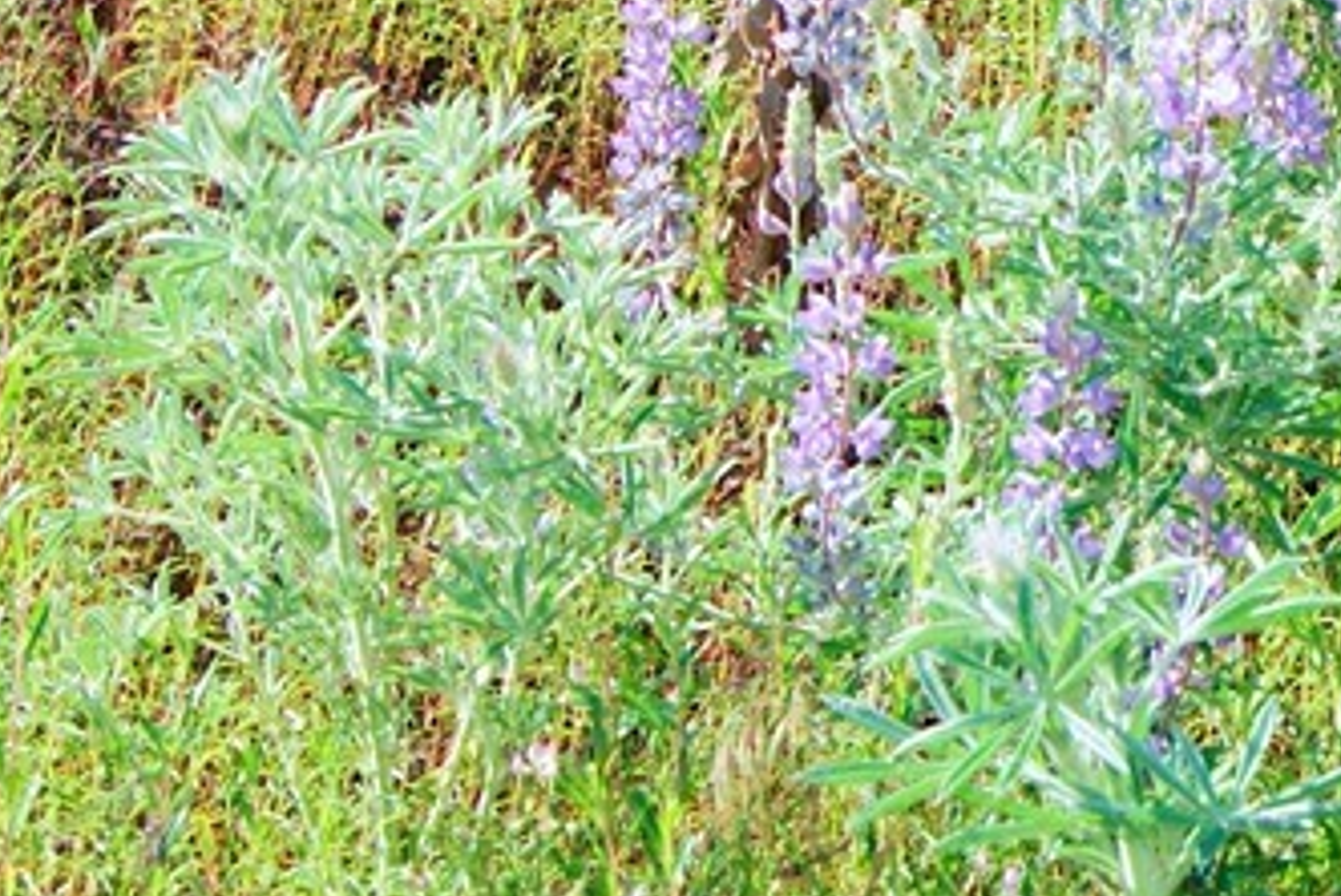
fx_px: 5108
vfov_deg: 9.9
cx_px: 1727
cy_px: -145
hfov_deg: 14.4
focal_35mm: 137
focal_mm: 28
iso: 100
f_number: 9
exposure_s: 1/160
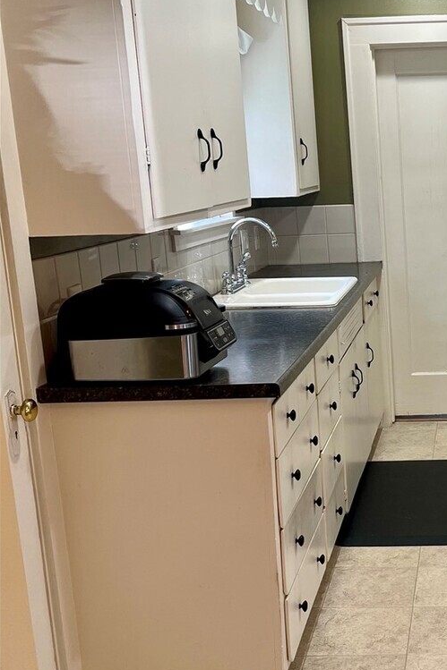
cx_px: 483
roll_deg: +1.4
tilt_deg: -12.7
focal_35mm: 52
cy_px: 353
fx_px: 969
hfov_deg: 24.4
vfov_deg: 38.2
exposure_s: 1/60
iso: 64
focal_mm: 5.7
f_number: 1.5
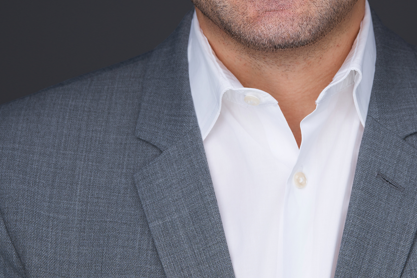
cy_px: -30
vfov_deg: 6.2
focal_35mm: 222
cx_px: 283
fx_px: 2571
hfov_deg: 9.3
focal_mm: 94
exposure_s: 1/160
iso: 100
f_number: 5.6
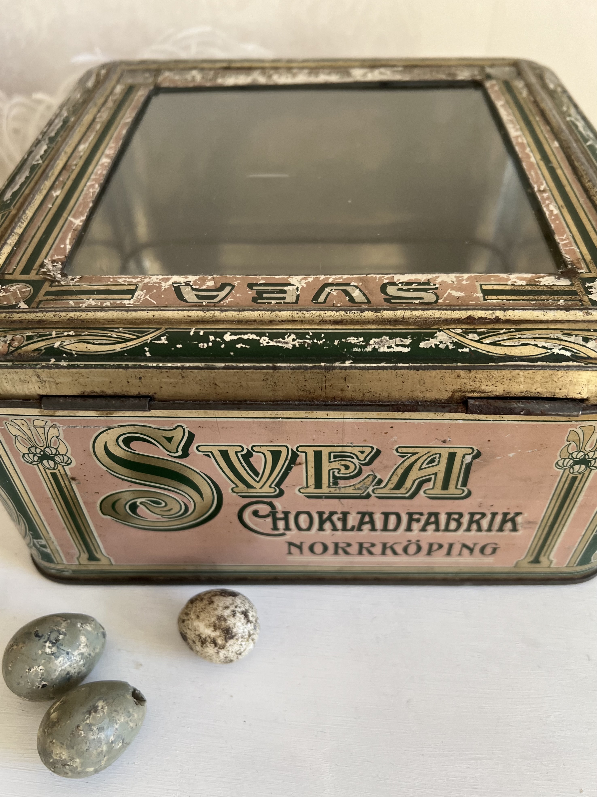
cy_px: 398
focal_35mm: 26
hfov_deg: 53.1
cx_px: 298
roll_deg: +4.2
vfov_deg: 67.3
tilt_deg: -44.4
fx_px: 598
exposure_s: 1/121
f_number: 1.5
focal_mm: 5.7
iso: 125
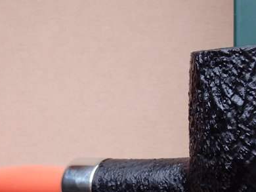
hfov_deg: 16.0
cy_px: 128
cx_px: 127
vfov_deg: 12.0
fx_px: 910
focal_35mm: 123
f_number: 4.2
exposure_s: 1/10
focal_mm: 10.8
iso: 125
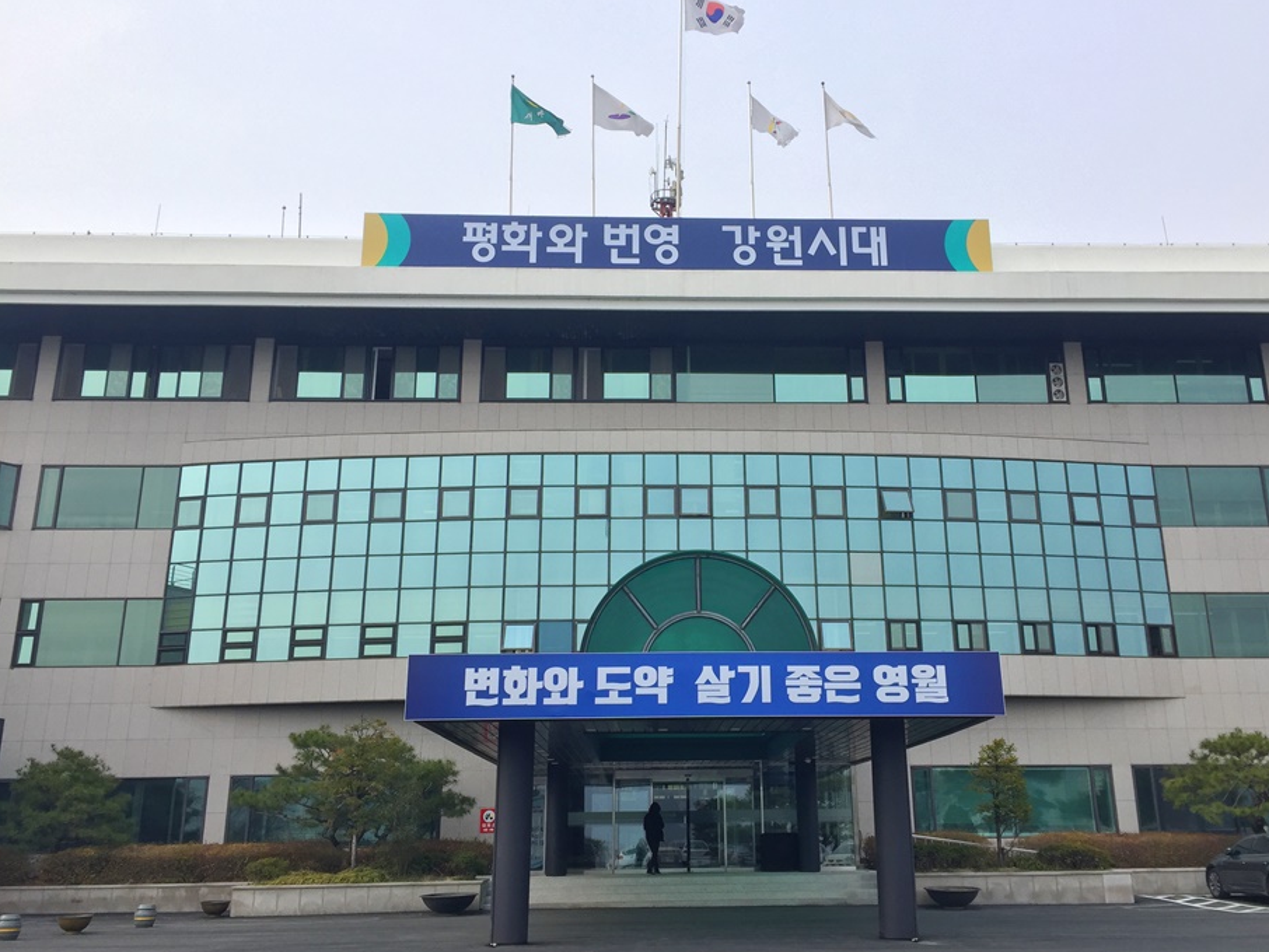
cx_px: 696
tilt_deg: +17.1
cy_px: 468
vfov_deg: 44.2
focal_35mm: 32
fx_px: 1173
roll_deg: +0.5
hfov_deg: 56.7
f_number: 2.2
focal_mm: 4.15
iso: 32
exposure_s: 1/1236
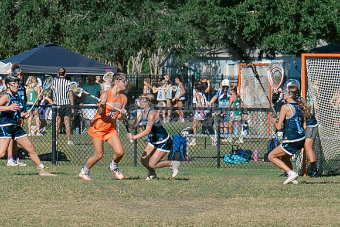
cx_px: 463
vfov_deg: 2.5
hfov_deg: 3.7
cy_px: 138
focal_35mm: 552
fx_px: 5218
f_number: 5.6
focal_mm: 70
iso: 250
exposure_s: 1/2000
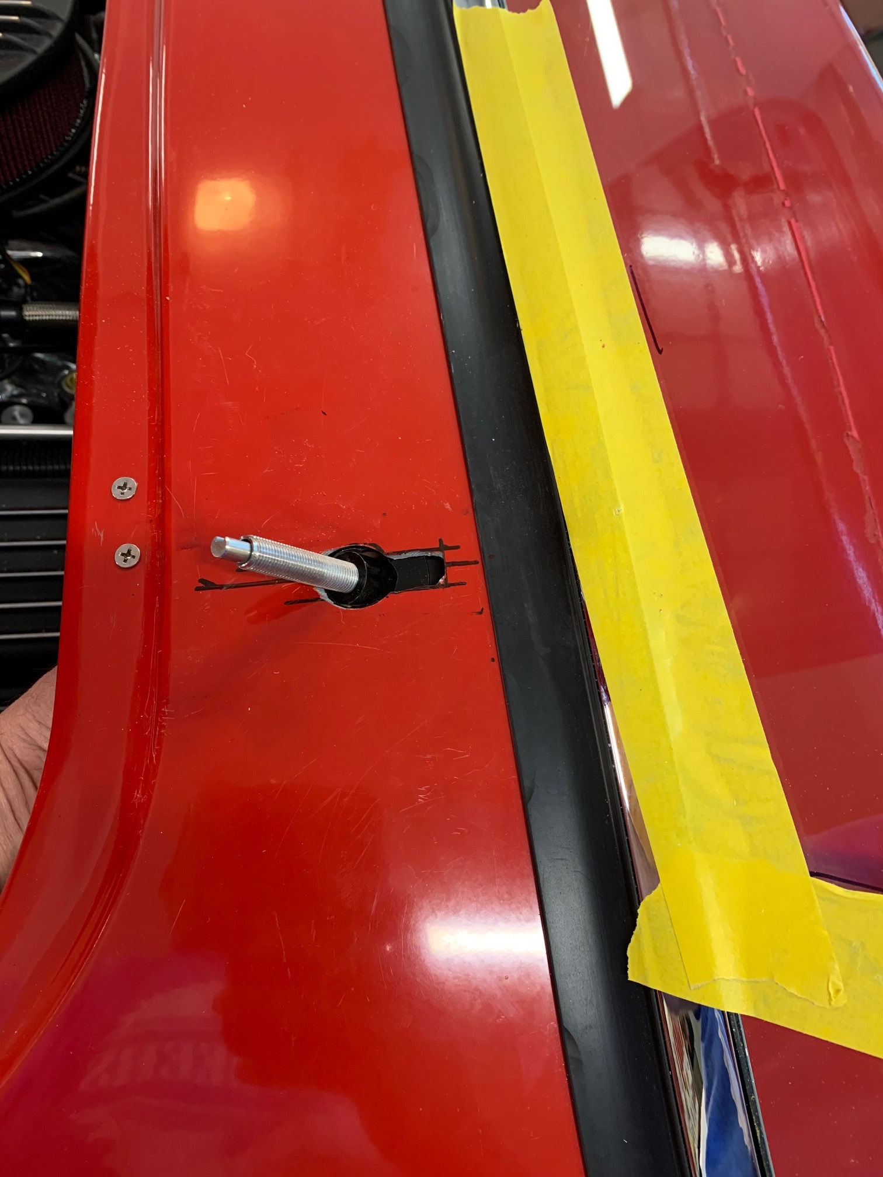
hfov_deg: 53.1
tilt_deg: -59.7
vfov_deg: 67.3
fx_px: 884
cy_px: 588
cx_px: 442
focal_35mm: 26
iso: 200
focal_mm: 4.25
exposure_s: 1/60
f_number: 1.8
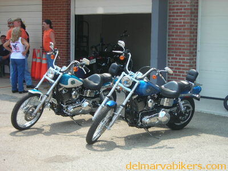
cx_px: 114
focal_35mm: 77
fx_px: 507
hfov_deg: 25.3
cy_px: 86
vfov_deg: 19.1
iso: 50
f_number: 4.2
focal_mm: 12.7
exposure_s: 1/124
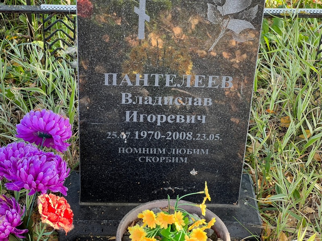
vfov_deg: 19.1
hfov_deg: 25.3
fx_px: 716
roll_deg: -1.3
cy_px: 120
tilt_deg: -35.5
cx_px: 161
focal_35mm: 77
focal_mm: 9
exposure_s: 1/121
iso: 100
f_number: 2.8
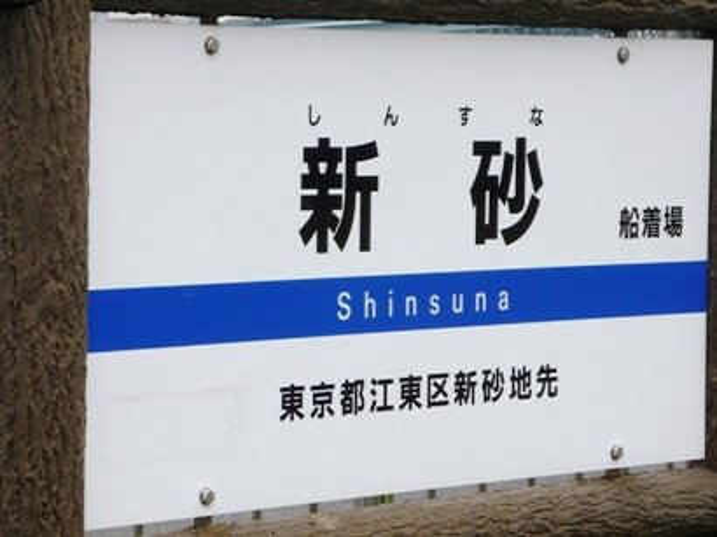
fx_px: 3312
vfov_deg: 9.3
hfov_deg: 12.4
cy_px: 268
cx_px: 358
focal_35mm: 160
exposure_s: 1/400
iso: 100
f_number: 5.1
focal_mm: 16.5
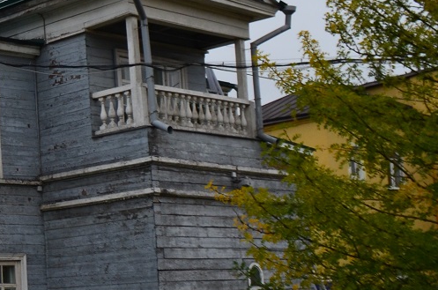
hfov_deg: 20.4
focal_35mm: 87
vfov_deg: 15.6
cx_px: -204
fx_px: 1056
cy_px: 186
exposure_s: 1/60
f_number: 10
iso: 400
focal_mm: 18
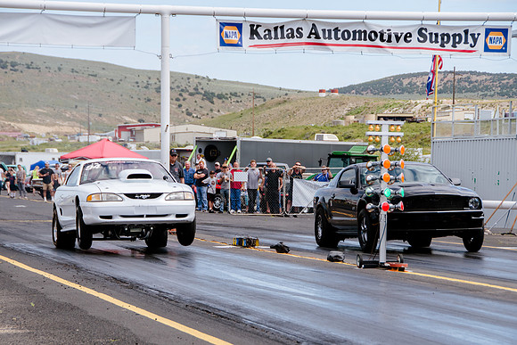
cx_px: 269
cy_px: 190
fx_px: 2257
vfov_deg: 8.7
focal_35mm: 157
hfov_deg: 13.1
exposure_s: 1/400
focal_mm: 95
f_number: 7.1
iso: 200
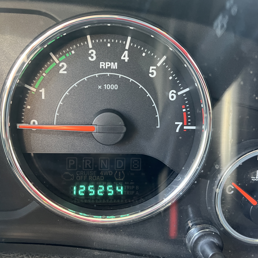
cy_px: 129
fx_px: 261
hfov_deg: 52.5
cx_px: 121
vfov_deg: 52.5
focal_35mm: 31
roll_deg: -0.9
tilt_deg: -18.5
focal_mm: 5.1
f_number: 1.6
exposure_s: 1/60
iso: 400
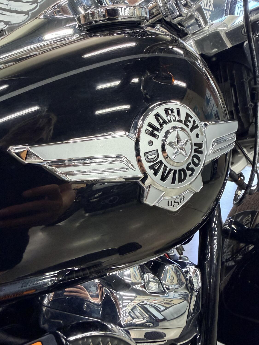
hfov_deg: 51.4
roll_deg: -5.0
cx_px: 130
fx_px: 269
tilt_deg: -16.1
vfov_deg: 65.3
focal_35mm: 27
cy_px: 172
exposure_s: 1/60
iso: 320
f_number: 2.2
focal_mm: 2.22
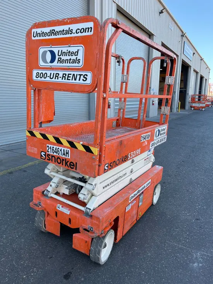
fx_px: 213
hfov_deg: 53.1
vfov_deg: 67.3
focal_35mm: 26
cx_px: 106
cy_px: 142
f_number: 1.6
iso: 50
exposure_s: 1/390
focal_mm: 5.1
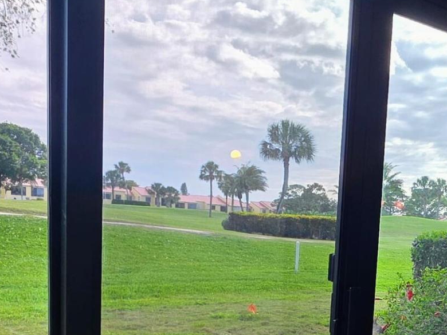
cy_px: 328
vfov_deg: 28.5
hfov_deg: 37.7
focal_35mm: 48
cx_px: 379
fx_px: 620
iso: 40
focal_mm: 2.2
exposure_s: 1/371
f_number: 1.9
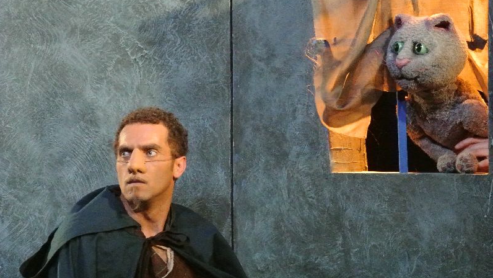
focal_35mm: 196
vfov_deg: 6.2
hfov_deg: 11.0
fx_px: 2563
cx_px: 246
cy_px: 140
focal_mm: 69
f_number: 4.8
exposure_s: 1/100
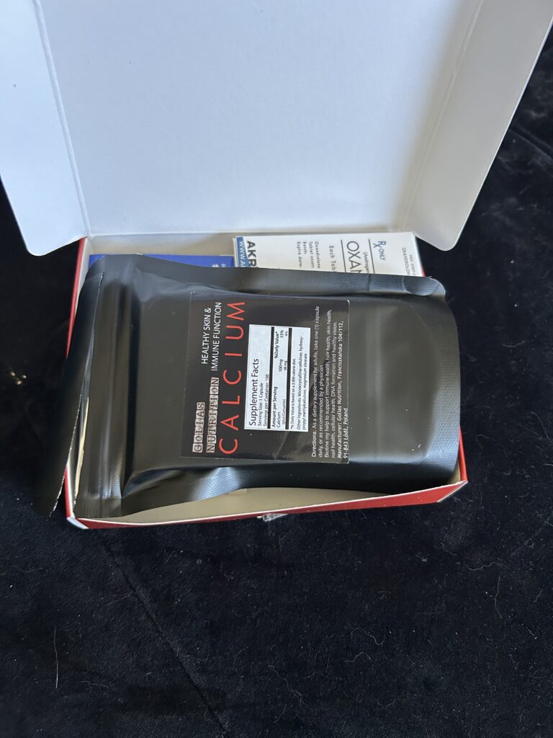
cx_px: 276
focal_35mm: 26
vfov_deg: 67.3
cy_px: 369
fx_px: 554
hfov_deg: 53.1
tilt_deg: -65.3
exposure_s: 1/60
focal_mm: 5.7
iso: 200
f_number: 1.5
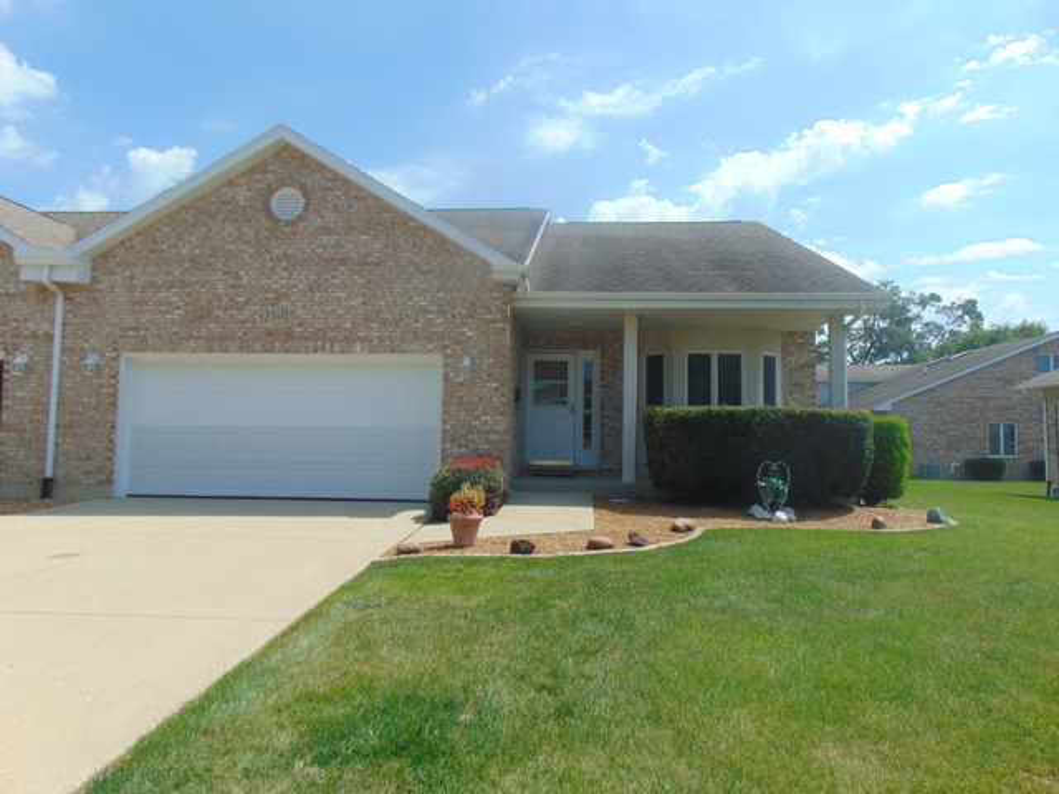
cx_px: 530
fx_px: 765
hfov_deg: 69.4
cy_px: 397
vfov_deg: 54.9
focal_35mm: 25
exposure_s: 1/200
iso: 80
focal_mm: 4.5
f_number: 7.7
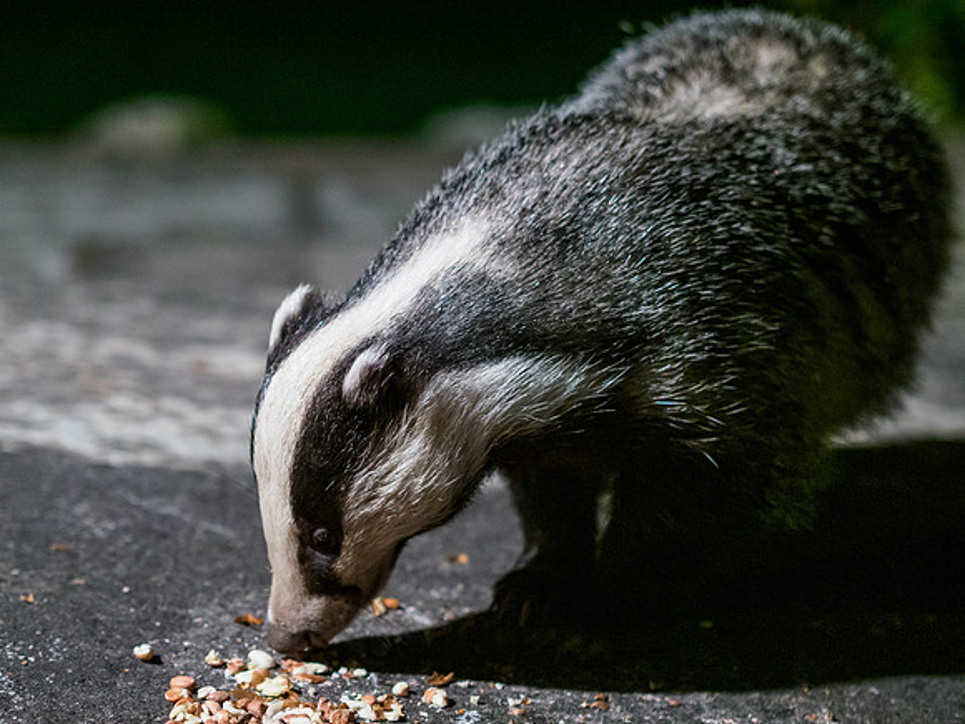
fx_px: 2712
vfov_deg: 15.2
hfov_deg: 20.2
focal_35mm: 97
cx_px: 443
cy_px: 391
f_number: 1.8
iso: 4000
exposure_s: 1/100
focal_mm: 45
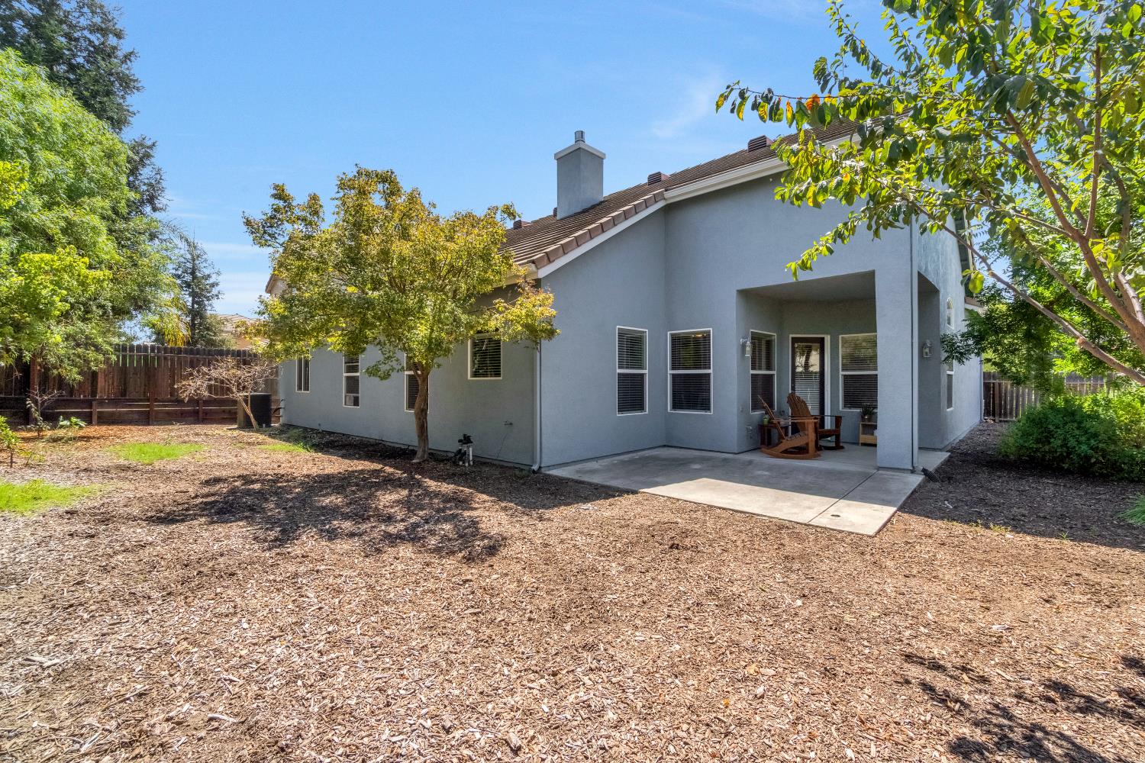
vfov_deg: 77.3
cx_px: 572
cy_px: 382
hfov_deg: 100.4
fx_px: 477
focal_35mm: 15
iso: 400
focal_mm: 10
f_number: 8
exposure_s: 1/640
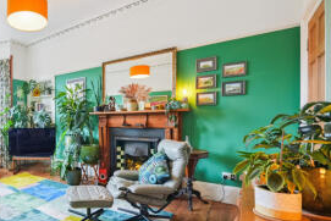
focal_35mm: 21
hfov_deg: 71.2
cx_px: 57
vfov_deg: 59.4
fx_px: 193
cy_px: 124
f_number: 4.5
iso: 640
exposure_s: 1/40
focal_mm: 12
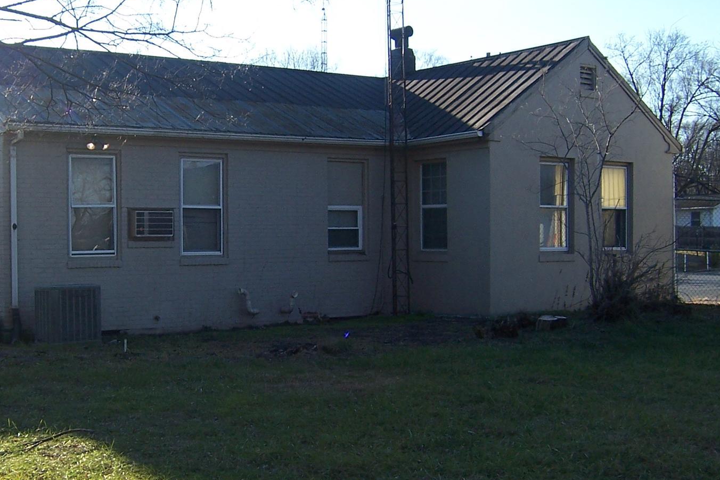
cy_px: 256
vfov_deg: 26.0
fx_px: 1040
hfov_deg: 37.6
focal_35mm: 52
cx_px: 222
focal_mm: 5.5
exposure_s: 1/350
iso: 80
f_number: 3.4
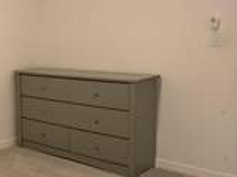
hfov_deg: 22.6
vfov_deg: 18.5
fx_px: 540
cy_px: 54
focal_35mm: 79
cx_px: -54
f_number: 1.6
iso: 320
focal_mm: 5.96
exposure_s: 1/60
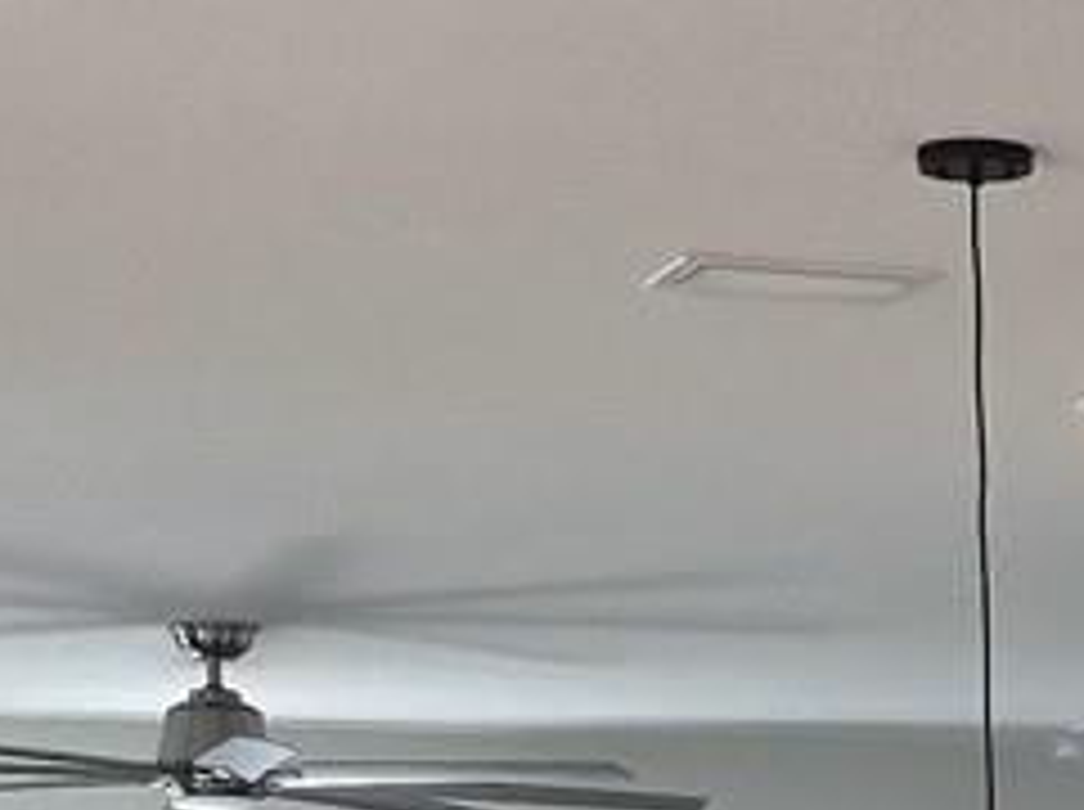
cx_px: 1633
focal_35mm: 153
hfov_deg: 12.3
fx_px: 4784
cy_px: 1328
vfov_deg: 9.3
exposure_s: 1/60.2
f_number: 1.7
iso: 50
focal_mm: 6.3
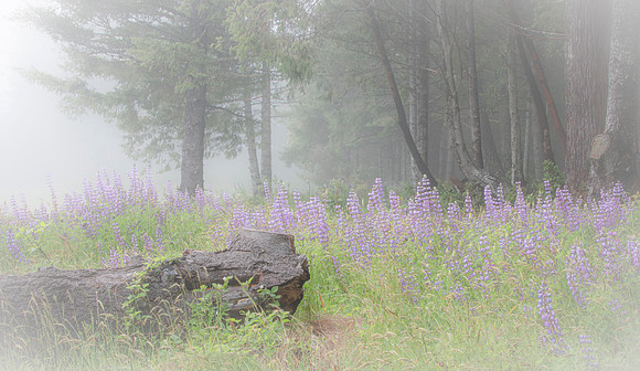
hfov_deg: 33.3
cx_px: 351
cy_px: 222
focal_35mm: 62
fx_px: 1068
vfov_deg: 19.7
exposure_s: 1/2.5
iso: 100
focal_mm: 44
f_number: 22
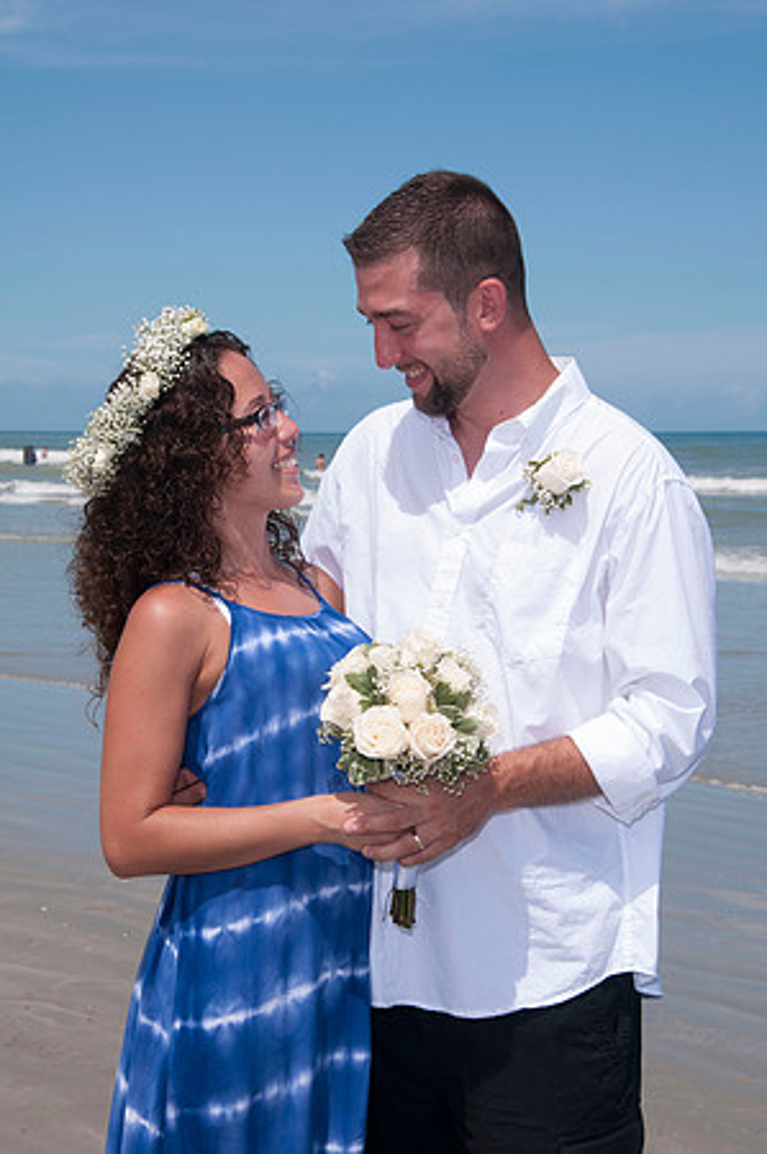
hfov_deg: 18.9
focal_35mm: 72
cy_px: 577
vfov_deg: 28.1
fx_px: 2306
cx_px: 384
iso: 100
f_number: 11
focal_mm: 48
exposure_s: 1/250
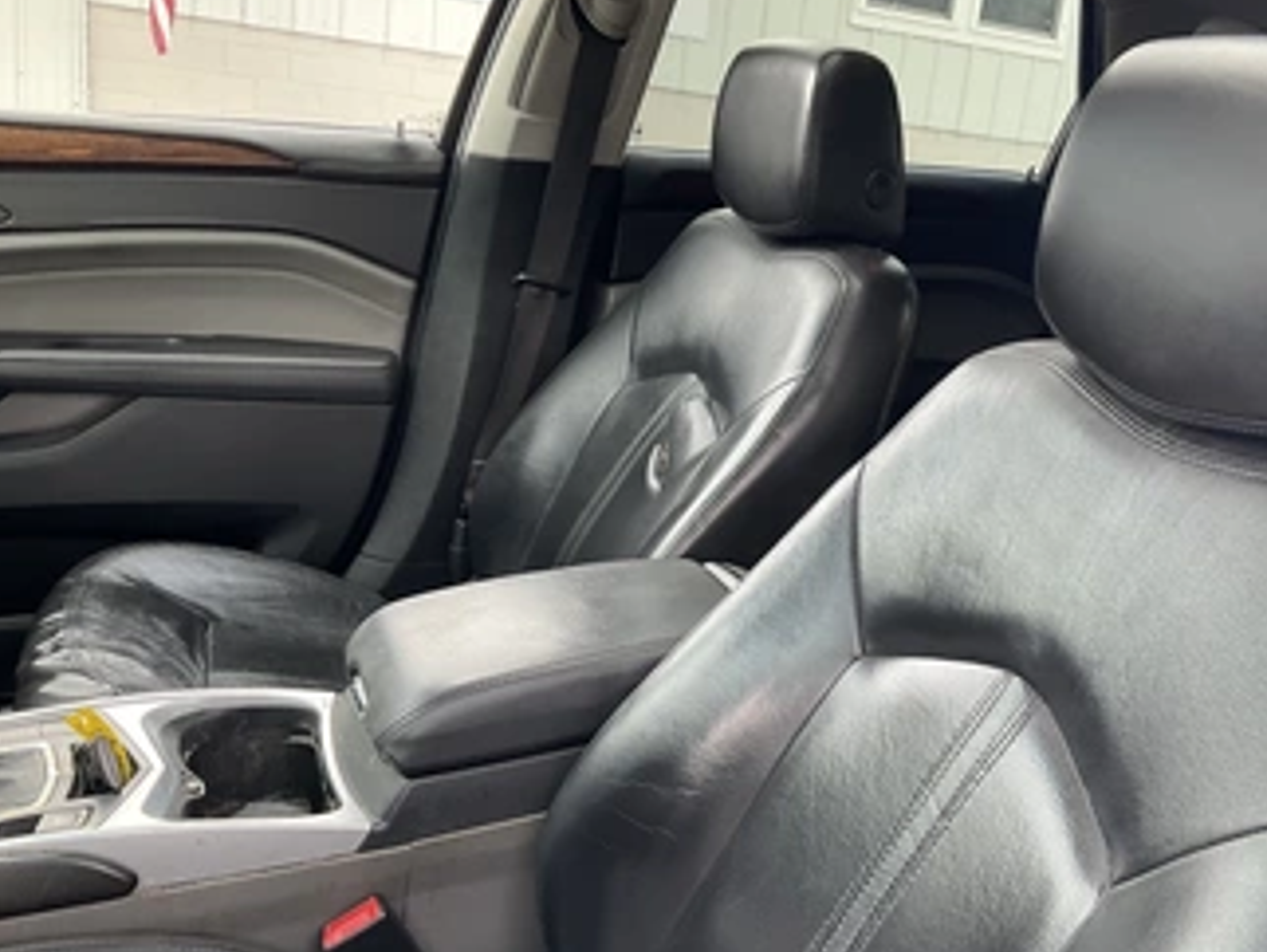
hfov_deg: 50.9
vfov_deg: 39.7
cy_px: 496
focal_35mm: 36
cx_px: 771
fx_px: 1319
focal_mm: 3
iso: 50
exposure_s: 1/122
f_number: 1.8
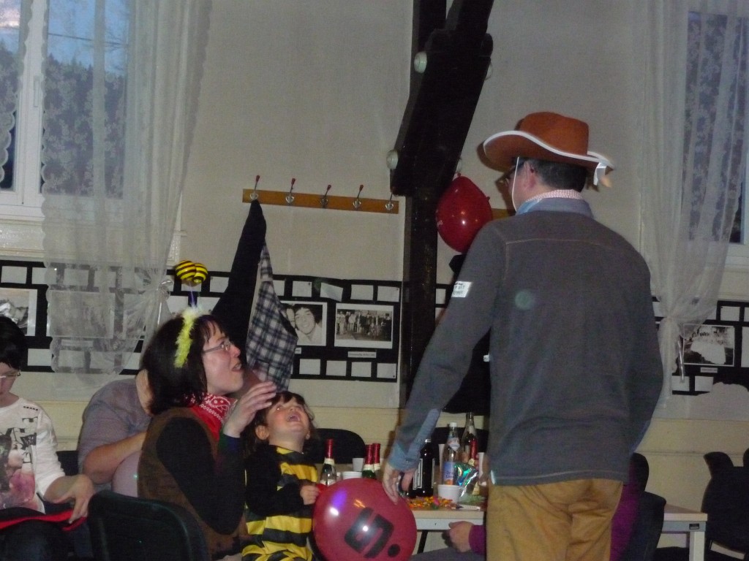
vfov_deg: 21.9
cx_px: 374
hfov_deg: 29.0
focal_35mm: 67
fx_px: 1450
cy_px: 280
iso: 1000
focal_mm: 11.3
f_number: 4.5
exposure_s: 1/30
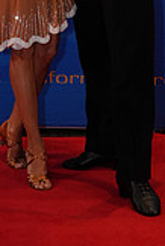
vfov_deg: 16.8
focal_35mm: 114
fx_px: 782
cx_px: 60
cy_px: -85
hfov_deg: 12.0
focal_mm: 32
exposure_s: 1/200
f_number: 4
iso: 1250
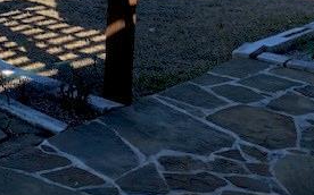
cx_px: -24
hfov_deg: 29.2
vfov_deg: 19.0
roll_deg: +0.1
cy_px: -49
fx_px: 547
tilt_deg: -7.3
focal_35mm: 64
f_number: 1.8
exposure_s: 1/2146
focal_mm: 4.25
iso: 32
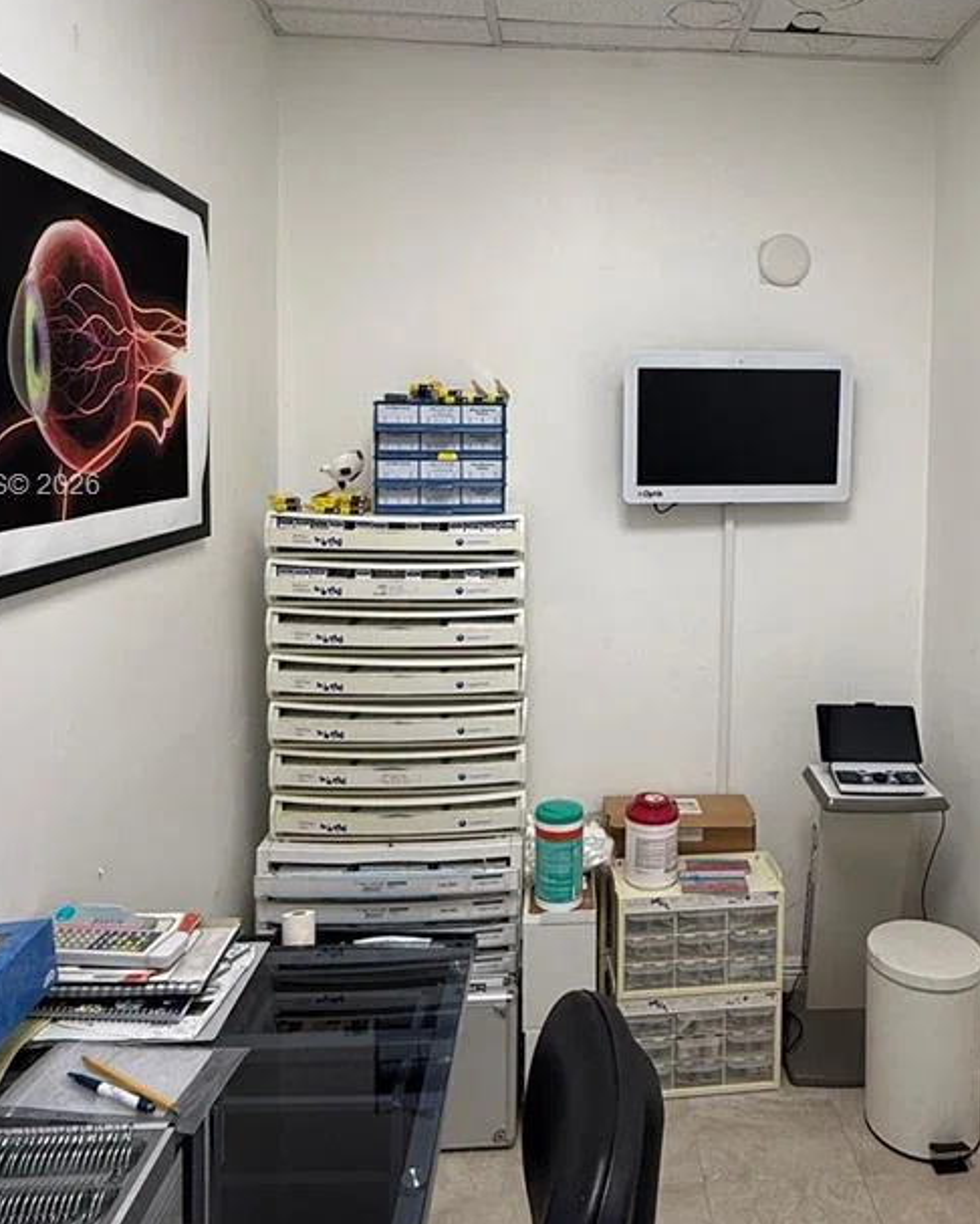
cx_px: 635
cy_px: 488
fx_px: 978
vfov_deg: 63.5
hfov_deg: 52.4
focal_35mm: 27
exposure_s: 1/120
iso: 125
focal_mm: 2.22
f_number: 2.2
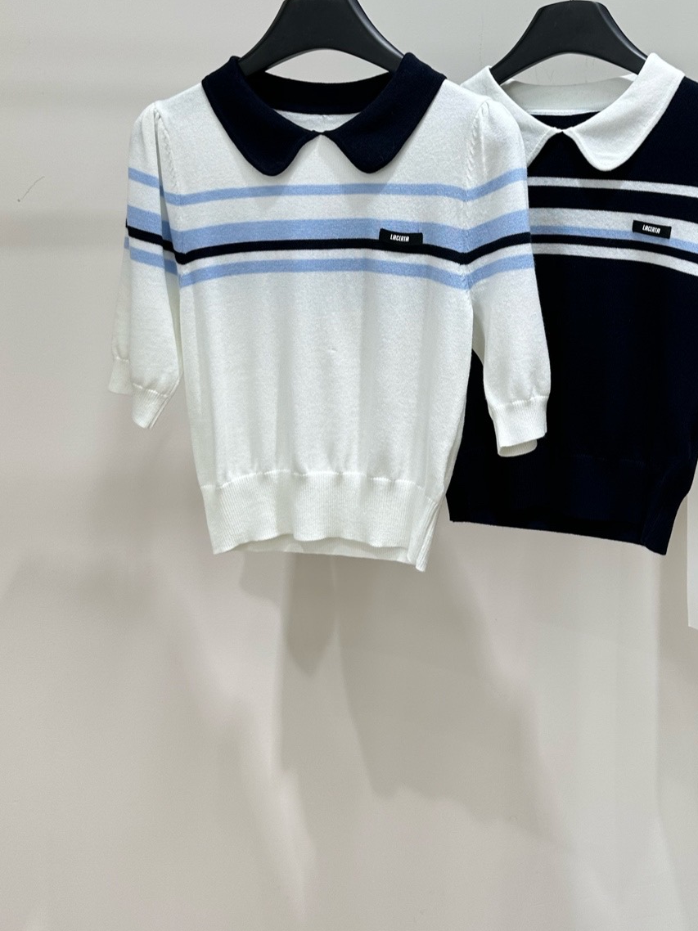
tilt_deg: -6.5
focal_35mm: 36
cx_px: 458
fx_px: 968
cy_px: 303
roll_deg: +0.0
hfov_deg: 39.2
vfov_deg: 50.4
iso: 64
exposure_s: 1/171
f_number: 1.78
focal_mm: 6.86
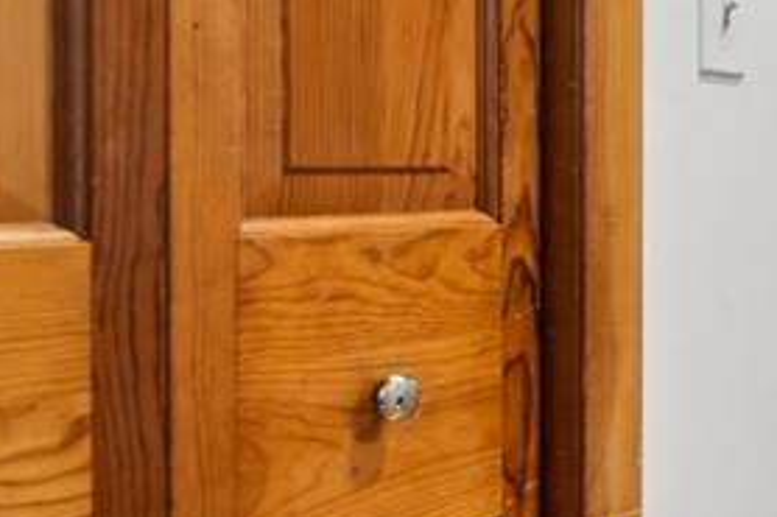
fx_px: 1273
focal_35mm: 59
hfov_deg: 26.7
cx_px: 1093
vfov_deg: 22.9
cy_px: 168
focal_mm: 16
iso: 400
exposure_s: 1/5
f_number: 8
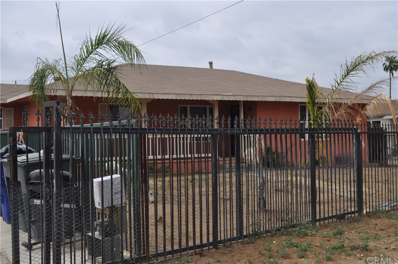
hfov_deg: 41.2
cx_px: 199
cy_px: 132
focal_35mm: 48
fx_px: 530
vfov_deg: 28.0
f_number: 14
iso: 200
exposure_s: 1/200
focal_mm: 32
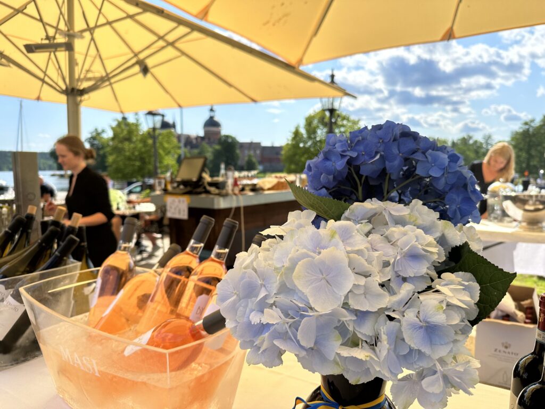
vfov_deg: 56.8
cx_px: 272
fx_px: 378
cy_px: 204
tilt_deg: -5.3
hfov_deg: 71.6
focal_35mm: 24
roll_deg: +0.1
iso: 80
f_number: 1.78
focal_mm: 6.86
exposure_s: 1/5263
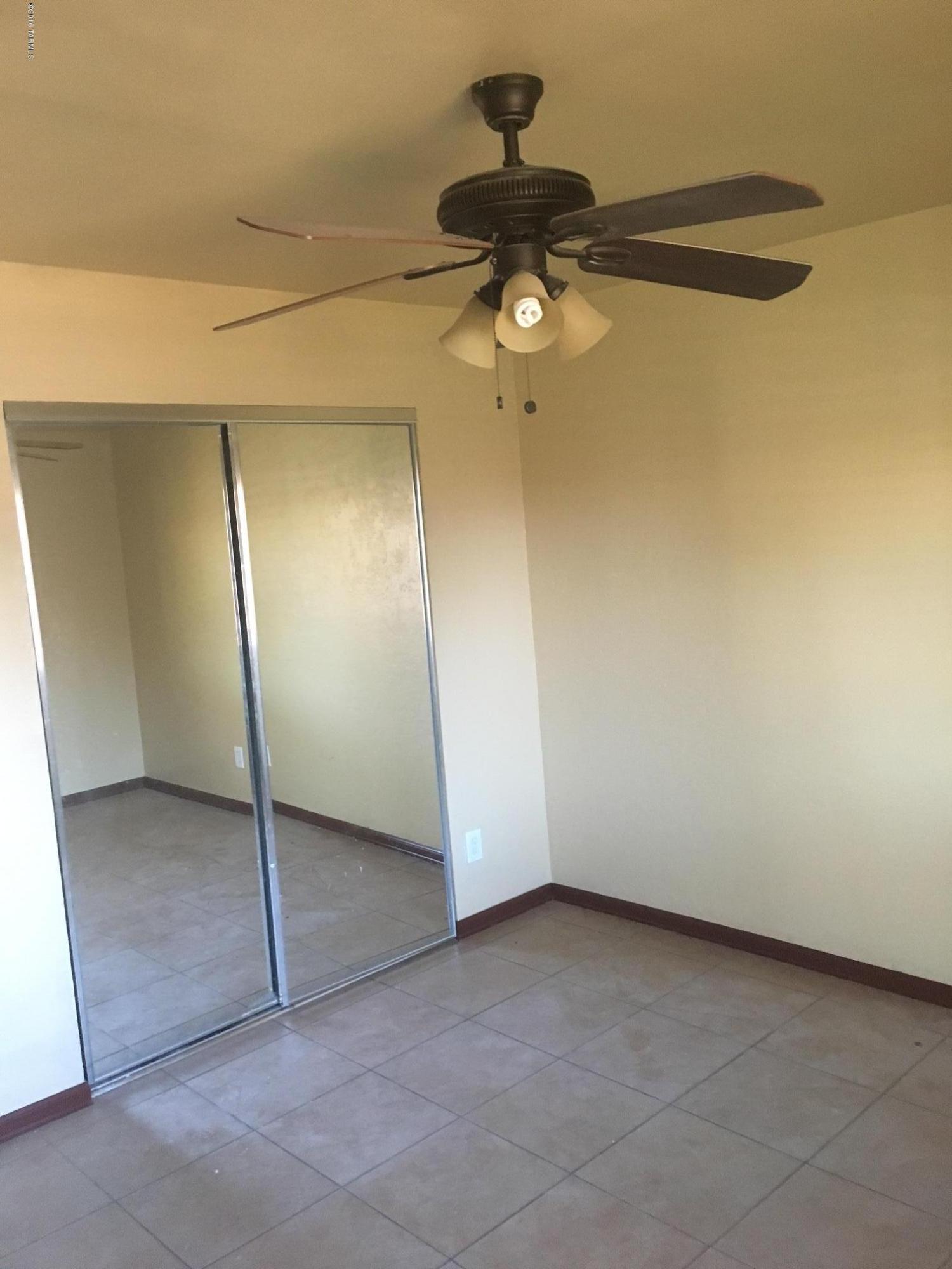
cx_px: 476
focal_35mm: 29
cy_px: 634
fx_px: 1063
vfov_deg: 61.7
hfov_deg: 48.2
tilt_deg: -7.9
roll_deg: +5.4
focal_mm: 4.15
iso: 200
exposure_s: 1/24
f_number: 2.2
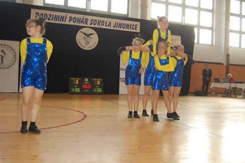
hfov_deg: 54.2
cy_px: 82
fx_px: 238
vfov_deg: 37.8
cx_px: 142
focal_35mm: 35
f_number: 3.8
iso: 400
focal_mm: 20
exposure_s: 1/160
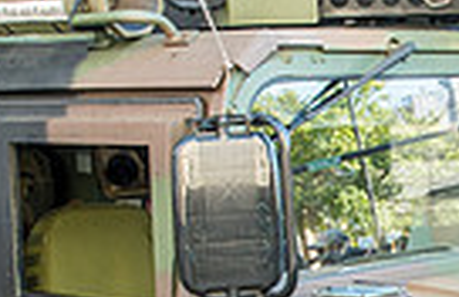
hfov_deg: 17.9
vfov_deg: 11.9
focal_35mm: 112
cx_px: 469
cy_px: 273
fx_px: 1415
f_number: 7.1
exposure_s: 1/60
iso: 400
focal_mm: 16
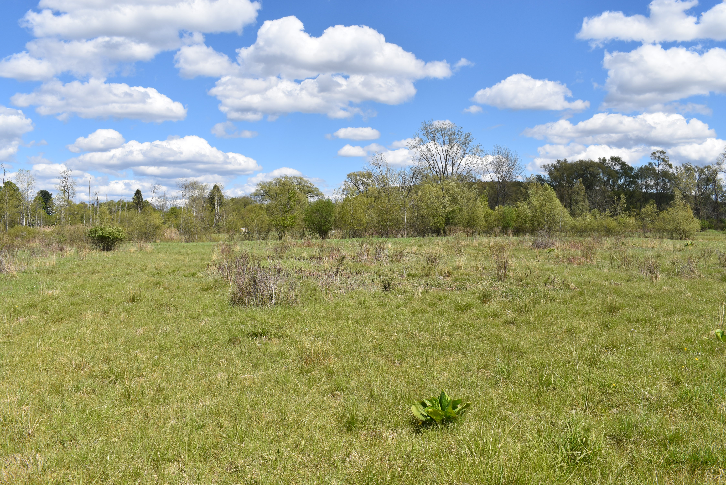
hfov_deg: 57.2
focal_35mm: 33
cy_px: 242
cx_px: 363
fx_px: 666
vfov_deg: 40.0
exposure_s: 1/400
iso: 200
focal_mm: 22
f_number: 10
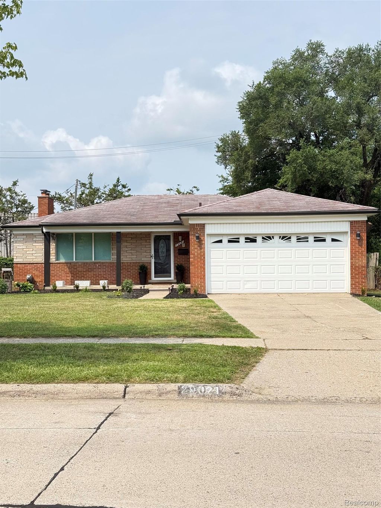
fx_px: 704
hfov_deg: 30.3
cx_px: 190
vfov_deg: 39.7
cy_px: 254
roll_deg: +0.2
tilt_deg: +1.4
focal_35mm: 48
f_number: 1.78
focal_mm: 6.76
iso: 100
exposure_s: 1/3378
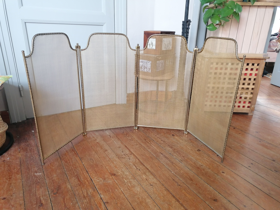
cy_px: 105
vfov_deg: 51.4
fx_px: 218
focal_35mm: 27
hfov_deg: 65.3
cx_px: 140
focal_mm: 4.75
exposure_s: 1/25
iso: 400
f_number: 1.8
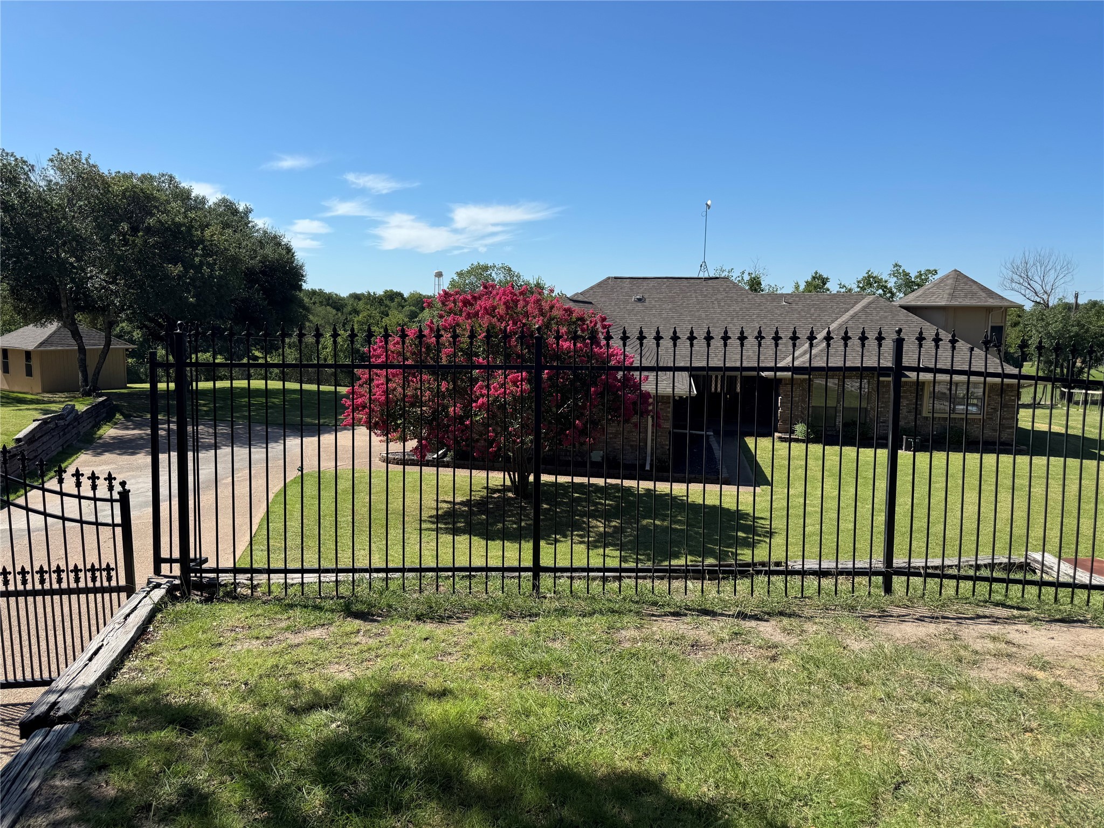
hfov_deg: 71.6
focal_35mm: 24
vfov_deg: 56.8
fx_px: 765
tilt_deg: -9.3
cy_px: 414
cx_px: 552
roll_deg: -0.9
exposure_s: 1/4608
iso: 80
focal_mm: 6.76
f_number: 1.78
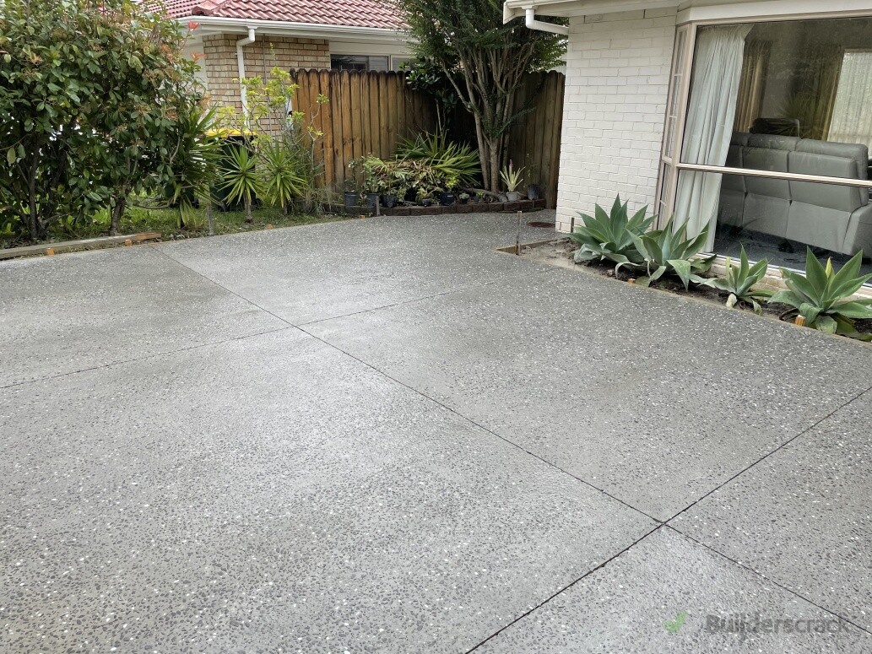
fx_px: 655
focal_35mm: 26
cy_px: 327
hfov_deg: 67.3
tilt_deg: -19.8
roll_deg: +0.5
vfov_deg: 53.1
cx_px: 436
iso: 32
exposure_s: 1/1103
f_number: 1.6
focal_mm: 4.2
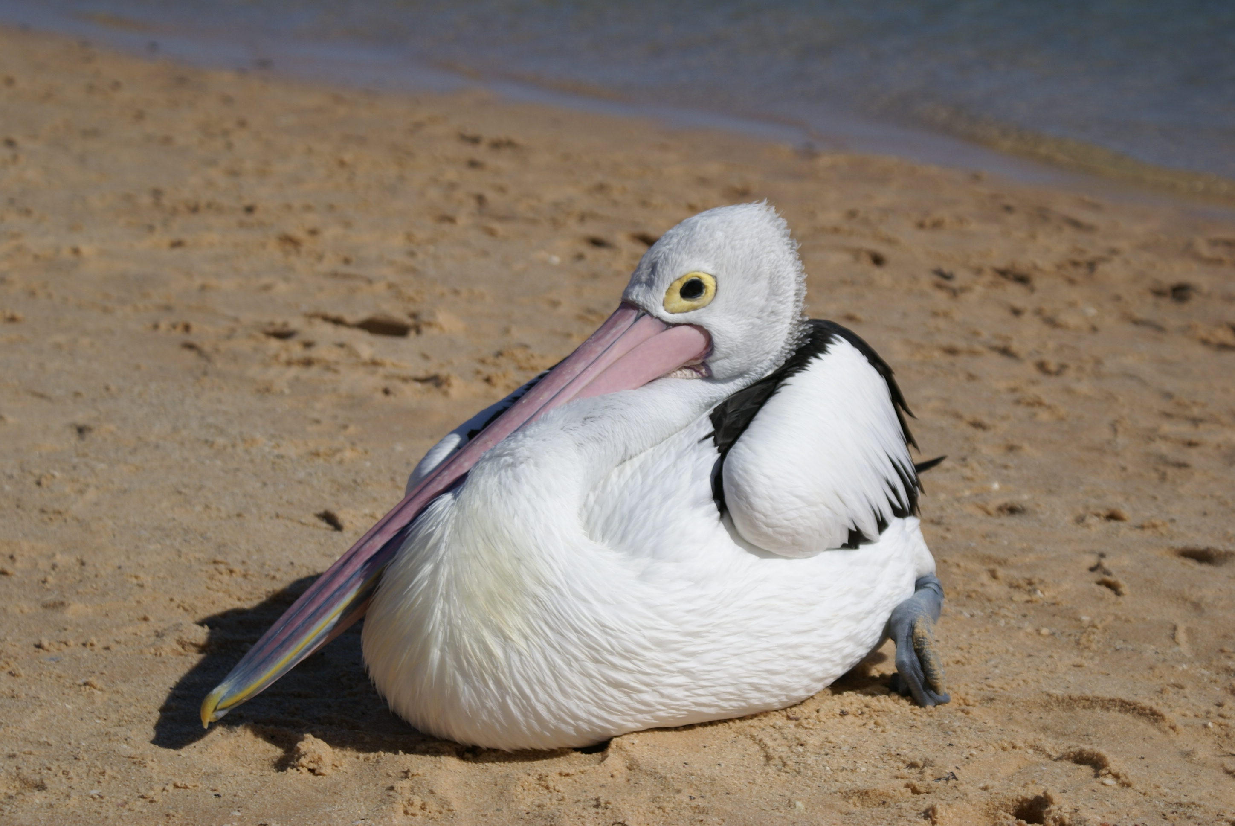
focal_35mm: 90
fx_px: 3090
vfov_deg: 15.2
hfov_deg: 22.6
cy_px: 413
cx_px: 618
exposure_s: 1/1250
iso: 100
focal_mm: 60
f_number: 5.6
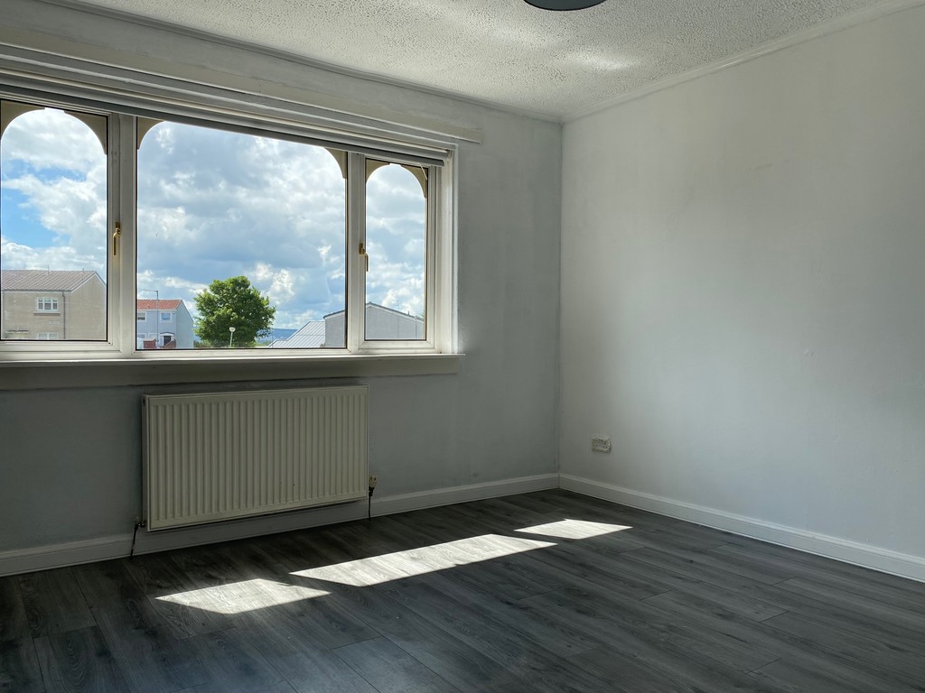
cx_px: 462
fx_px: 695
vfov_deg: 53.1
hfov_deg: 67.3
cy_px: 346
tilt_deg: -0.2
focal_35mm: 26
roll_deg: -0.8
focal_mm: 4.25
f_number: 1.8
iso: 32
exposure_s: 1/1082
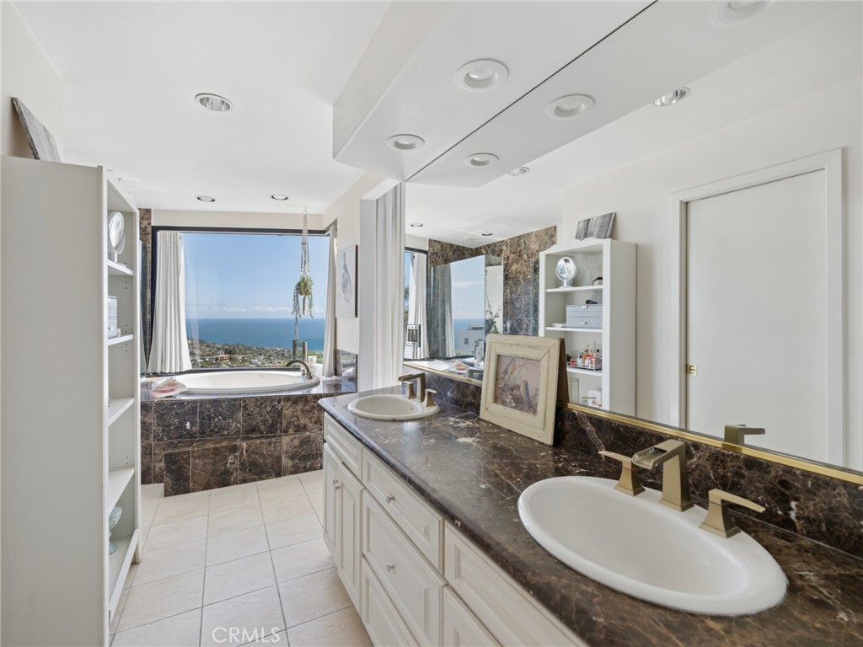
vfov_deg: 78.1
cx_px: 432
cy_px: 324
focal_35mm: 16
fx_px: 399
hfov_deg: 94.5
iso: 200
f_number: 7.1
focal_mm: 20
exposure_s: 1/75
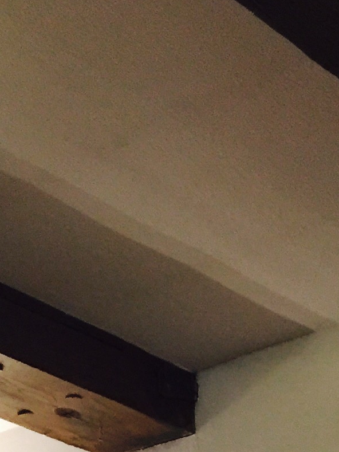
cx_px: 156
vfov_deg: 13.8
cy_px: 911
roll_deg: +1.3
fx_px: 1566
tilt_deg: +4.1
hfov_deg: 12.4
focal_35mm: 120
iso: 125
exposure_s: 1/8
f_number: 2.2
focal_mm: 4.15
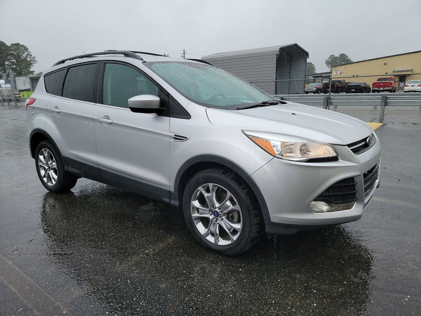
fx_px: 292
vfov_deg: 56.8
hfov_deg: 71.6
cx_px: 210
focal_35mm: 24
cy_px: 158
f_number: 1.8
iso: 50
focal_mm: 6.7
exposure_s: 1/181
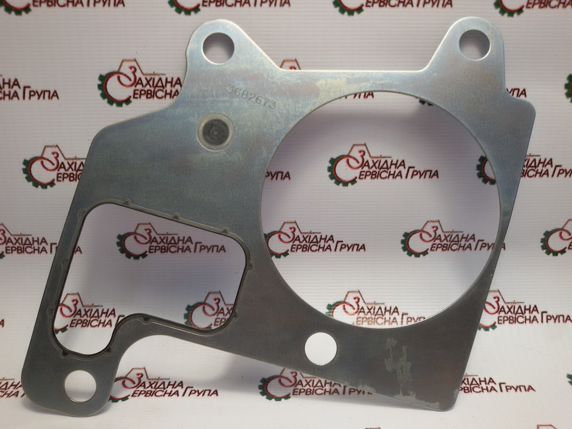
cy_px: 214
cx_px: 286
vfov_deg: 45.4
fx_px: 512
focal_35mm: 31
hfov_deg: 58.4
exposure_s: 1/50
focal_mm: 2.93
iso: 40
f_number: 2.4
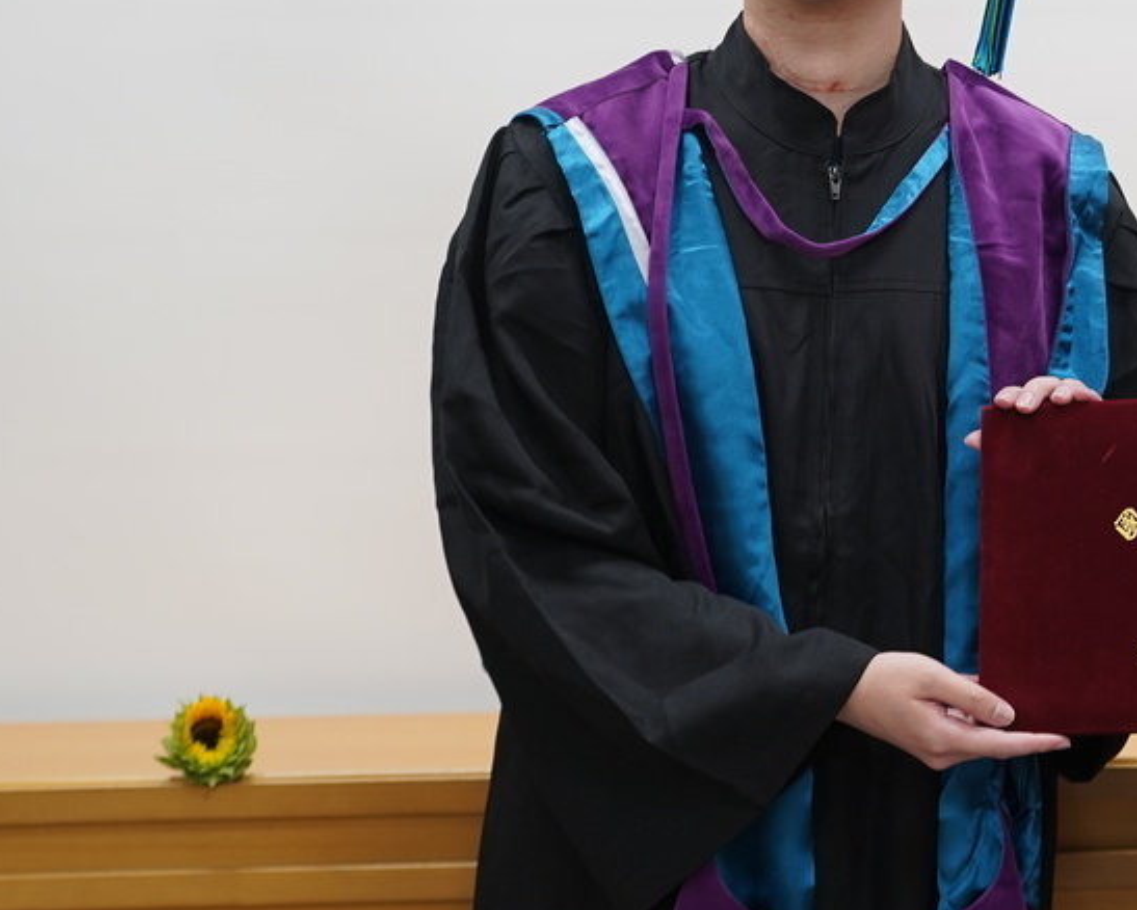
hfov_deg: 13.4
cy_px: 49
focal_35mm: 140
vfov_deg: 11.0
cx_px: 1382
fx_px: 4713
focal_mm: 51
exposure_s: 1/60
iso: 200
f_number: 2.8
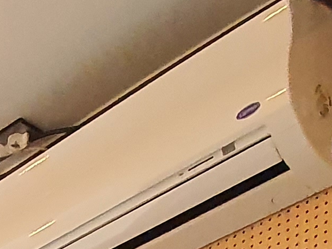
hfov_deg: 17.0
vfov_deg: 9.4
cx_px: -260
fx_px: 921
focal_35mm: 96
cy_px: 868
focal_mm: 1.8
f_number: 2.2
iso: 320
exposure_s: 1/60
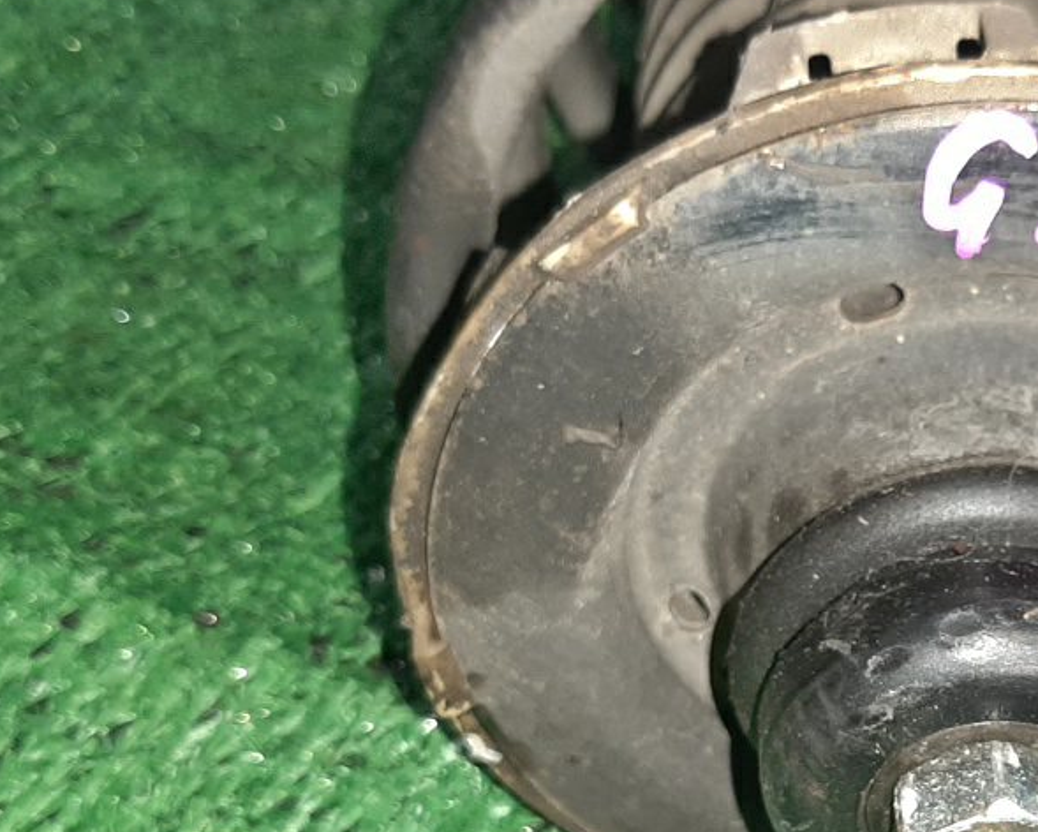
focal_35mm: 62
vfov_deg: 24.0
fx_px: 1906
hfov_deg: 29.6
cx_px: 869
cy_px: 732
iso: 245
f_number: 1.7
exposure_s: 1/25
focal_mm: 3.93
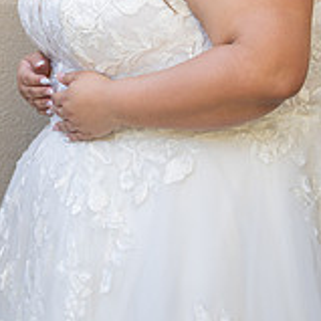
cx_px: -63
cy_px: -43
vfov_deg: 14.1
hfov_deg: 14.0
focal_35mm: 121
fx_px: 1269
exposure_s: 1/80
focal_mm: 39
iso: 125
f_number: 3.2
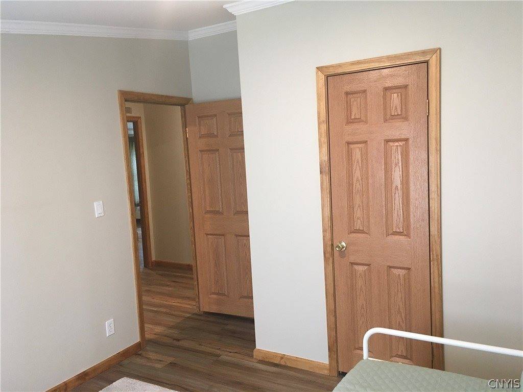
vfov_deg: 48.2
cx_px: 262
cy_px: 196
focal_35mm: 29
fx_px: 438
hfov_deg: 61.7
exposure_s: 1/30
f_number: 2.2
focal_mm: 4.15
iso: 125
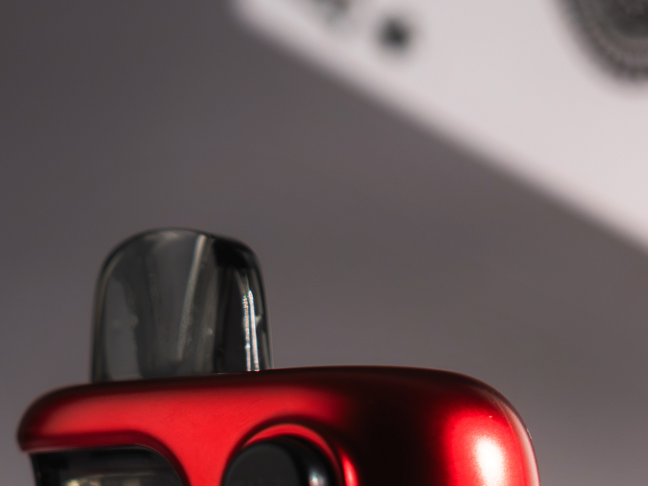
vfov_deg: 7.3
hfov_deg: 9.8
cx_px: 285
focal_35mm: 201
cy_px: 660
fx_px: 3762
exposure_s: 1/125
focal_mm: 45
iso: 125
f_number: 2.8
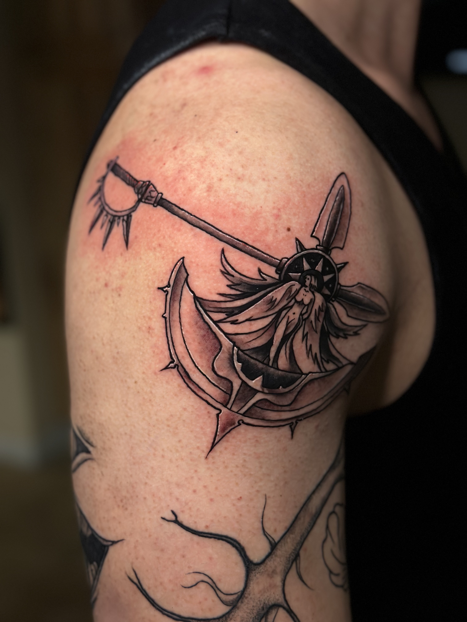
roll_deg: +1.5
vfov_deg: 39.7
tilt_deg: -20.6
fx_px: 863
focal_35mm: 48
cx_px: 234
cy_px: 311
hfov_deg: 30.3
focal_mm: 6.86
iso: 320
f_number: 1.78
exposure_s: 1/57
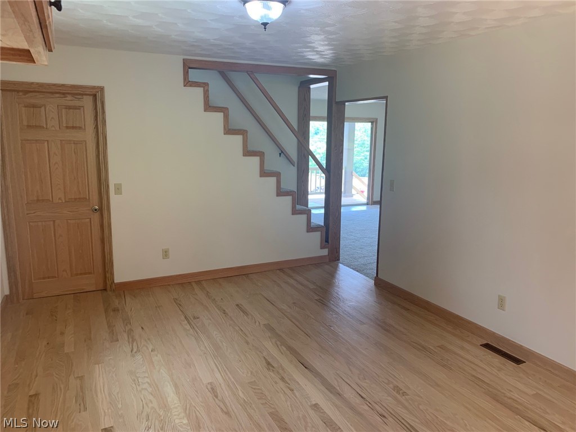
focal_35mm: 26
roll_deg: -1.3
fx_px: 433
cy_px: 216
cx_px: 288
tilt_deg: -9.9
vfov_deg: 53.1
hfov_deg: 67.3
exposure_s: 1/60
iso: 64
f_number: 1.8
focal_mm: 4.25
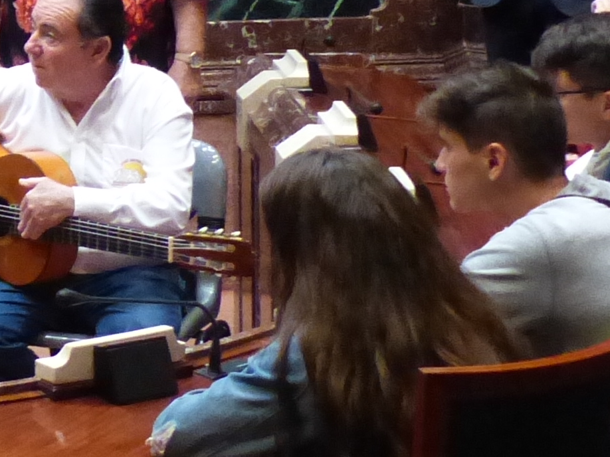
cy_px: -238
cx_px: -472
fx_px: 2995
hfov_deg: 10.9
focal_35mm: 170
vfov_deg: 8.5
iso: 800
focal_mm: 7
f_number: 2.8
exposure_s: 1/50
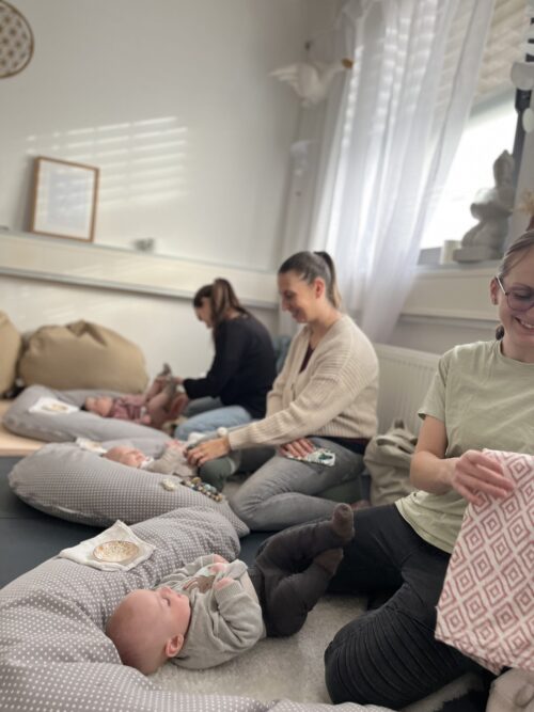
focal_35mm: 26
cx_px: 267
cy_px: 356
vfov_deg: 67.3
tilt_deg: -5.2
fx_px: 535
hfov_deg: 53.0
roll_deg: -6.3
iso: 125
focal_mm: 5.1
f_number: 1.6
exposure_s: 1/108
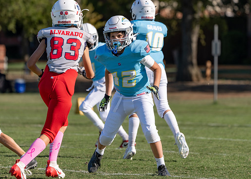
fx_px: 2872
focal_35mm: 403
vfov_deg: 3.6
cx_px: 130
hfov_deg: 5.0
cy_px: 79
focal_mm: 285
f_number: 5.6
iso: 160
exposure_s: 1/1250
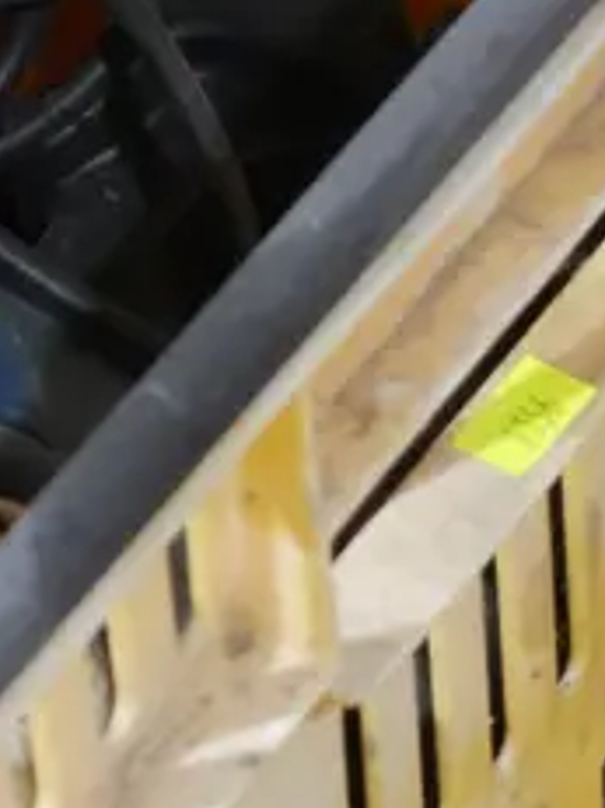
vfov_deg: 6.5
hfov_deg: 4.8
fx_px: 7044
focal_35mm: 302
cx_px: 1187
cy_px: 1007
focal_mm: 34
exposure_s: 1/60
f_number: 5.4
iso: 3200
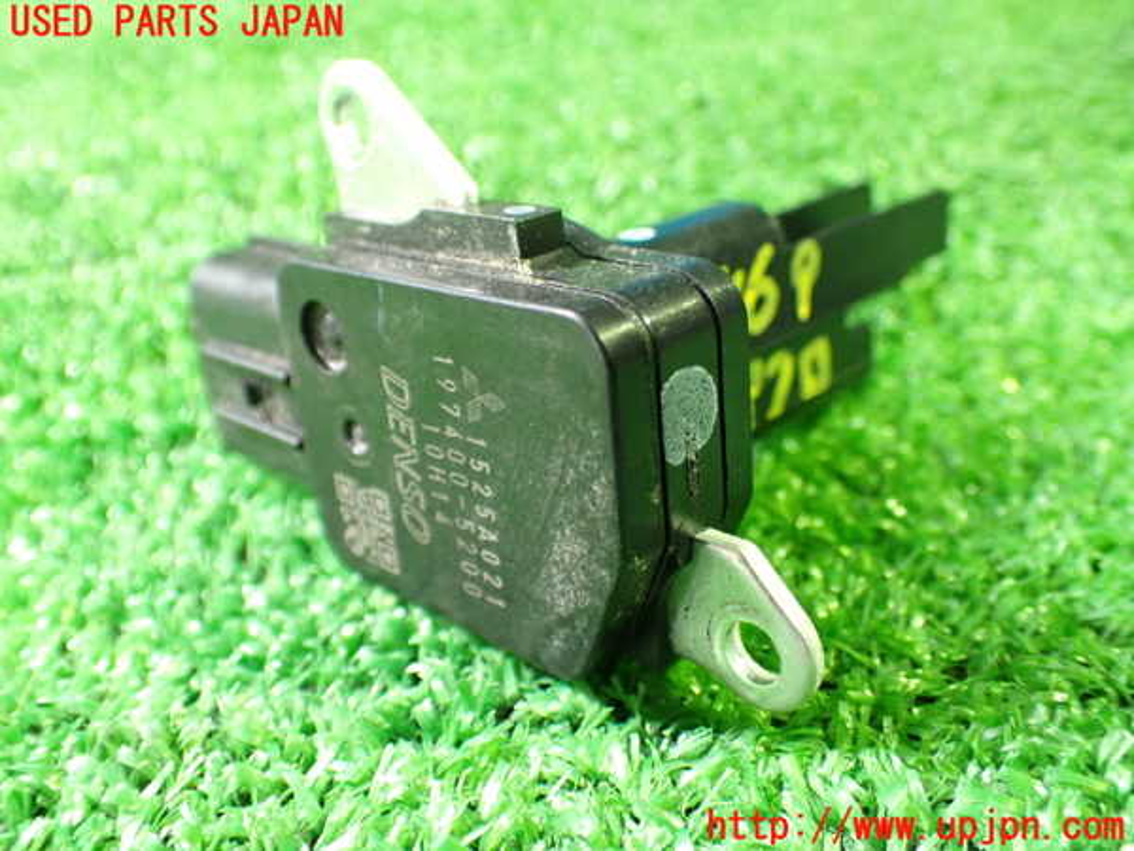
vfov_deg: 39.7
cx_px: 567
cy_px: 426
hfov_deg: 51.4
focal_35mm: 36
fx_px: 1179
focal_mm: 6.37
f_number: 2.5
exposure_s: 1/40
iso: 1000
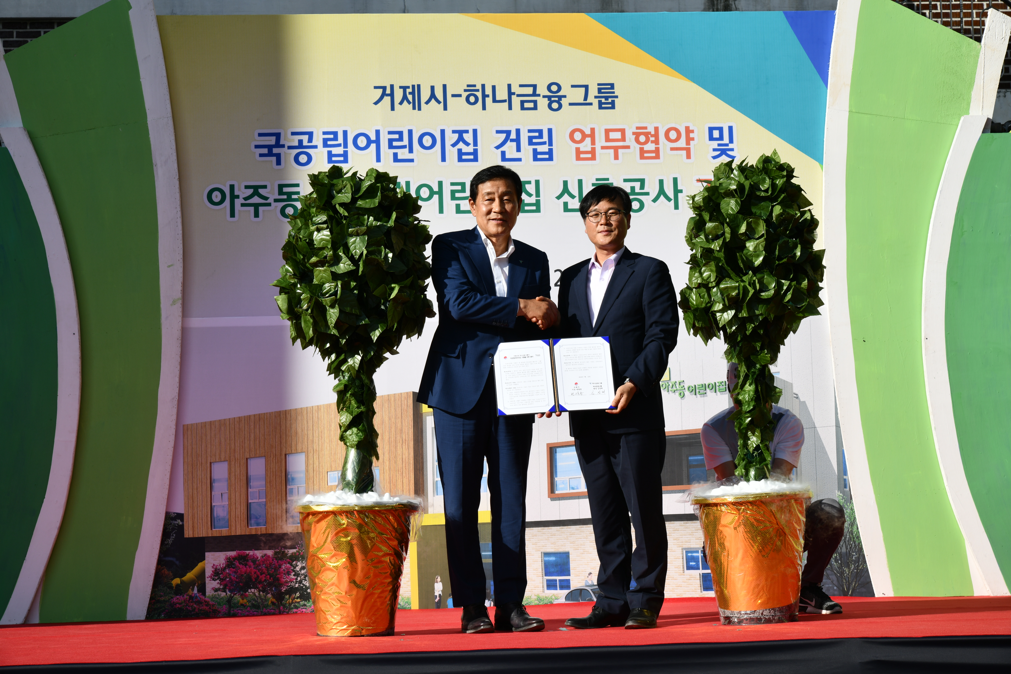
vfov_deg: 19.5
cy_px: 337
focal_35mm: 70
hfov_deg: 28.8
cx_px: 506
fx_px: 1966
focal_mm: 70
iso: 200
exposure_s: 1/250
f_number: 13
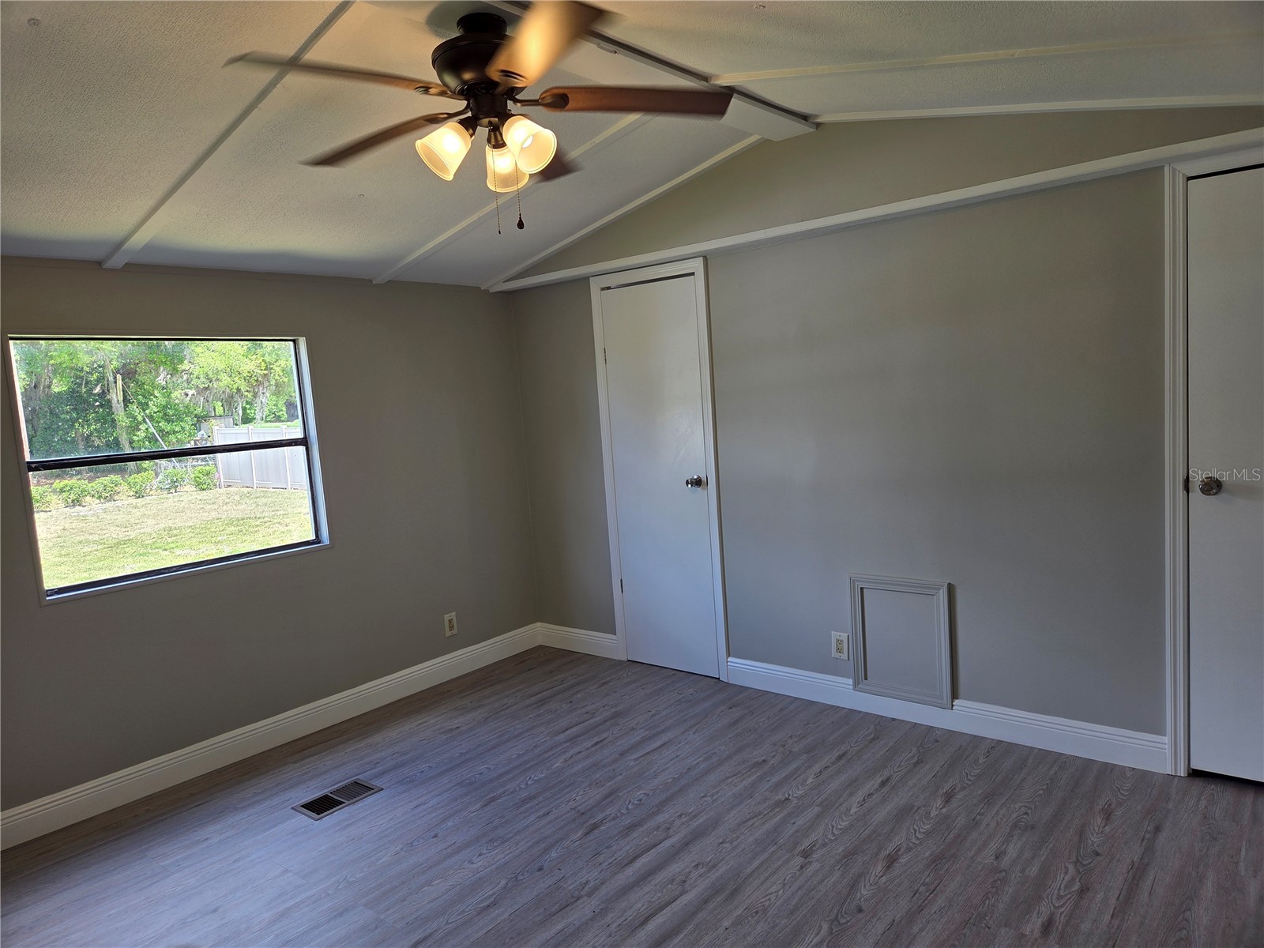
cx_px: 632
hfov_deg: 73.9
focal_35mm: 23
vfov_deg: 58.9
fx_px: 840
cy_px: 474
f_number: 1.8
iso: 25
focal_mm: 5.4
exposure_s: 1/120
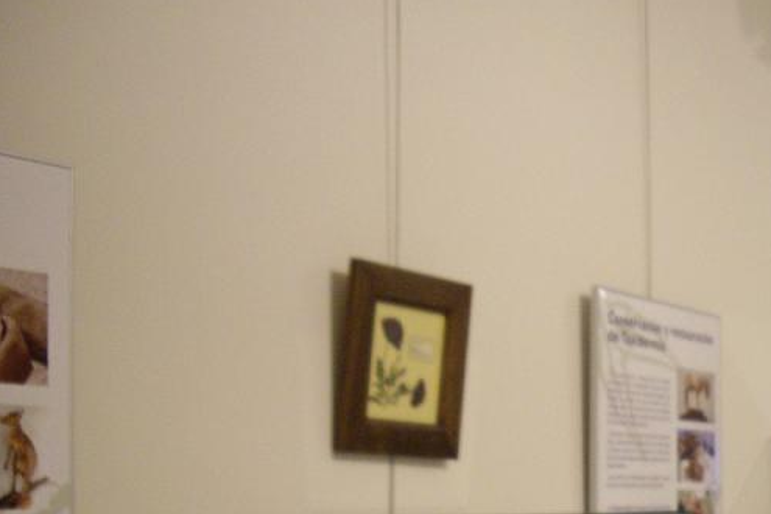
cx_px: 679
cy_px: 504
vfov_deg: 19.0
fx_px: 1499
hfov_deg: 27.9
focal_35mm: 70
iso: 400
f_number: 2.8
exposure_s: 1/50
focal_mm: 7.9
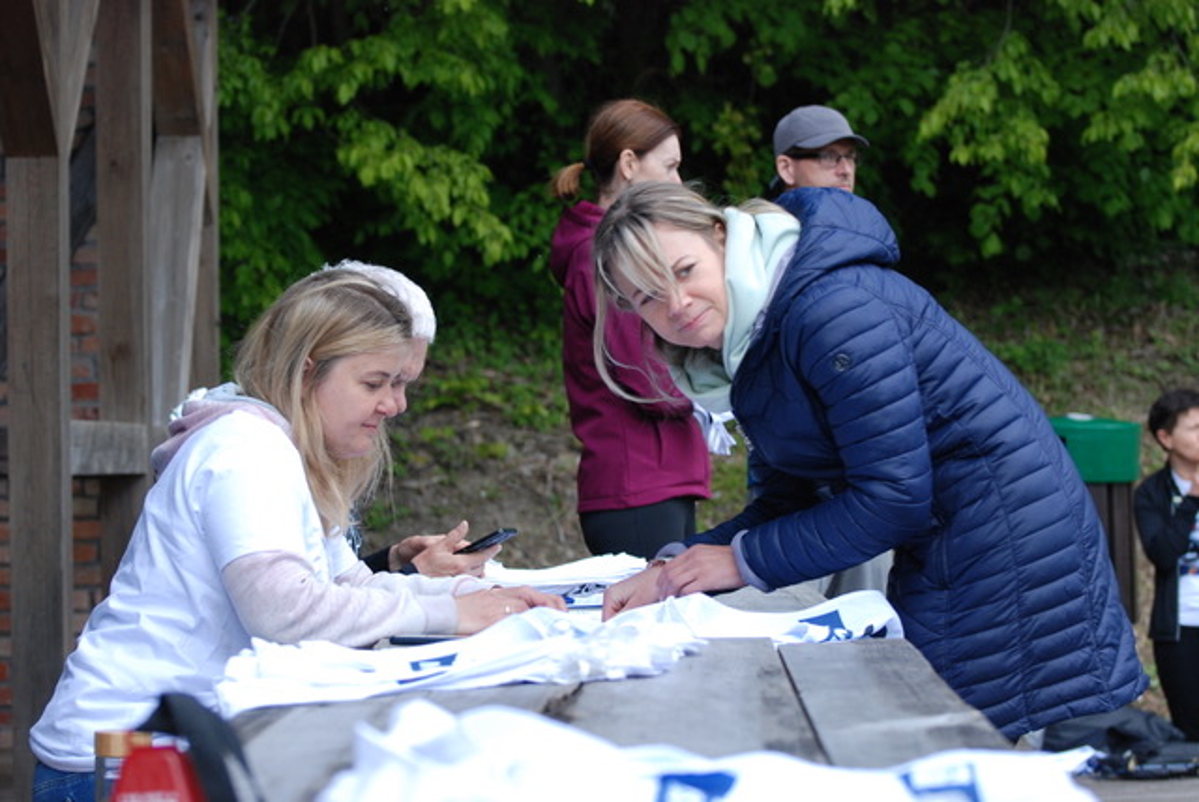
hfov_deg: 19.4
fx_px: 3500
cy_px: 401
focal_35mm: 105
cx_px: 600
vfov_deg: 13.1
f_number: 4.5
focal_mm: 70
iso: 400
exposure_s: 1/500
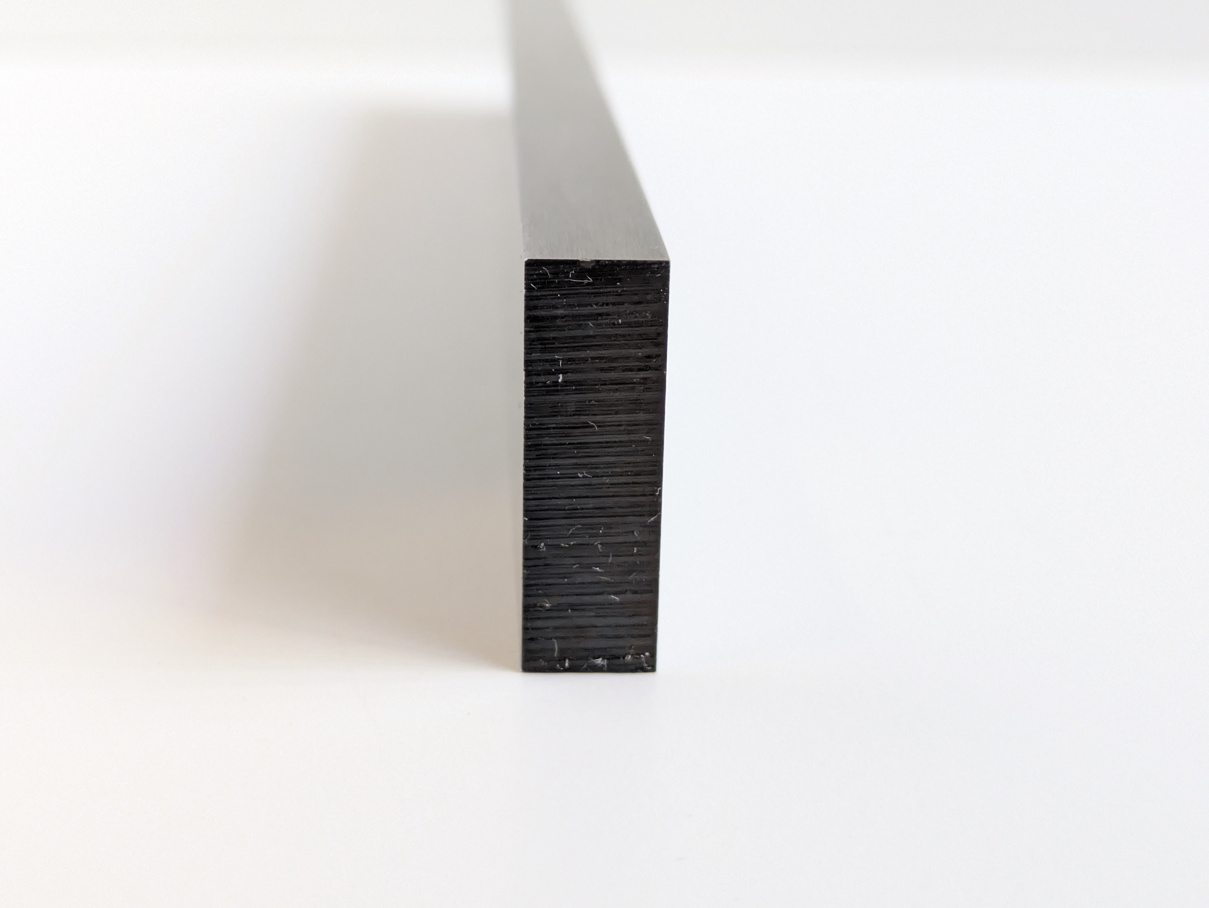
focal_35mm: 51
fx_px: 1782
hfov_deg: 37.5
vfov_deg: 28.6
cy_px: 454
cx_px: 604
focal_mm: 5.43
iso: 483
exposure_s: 1/100
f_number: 1.89
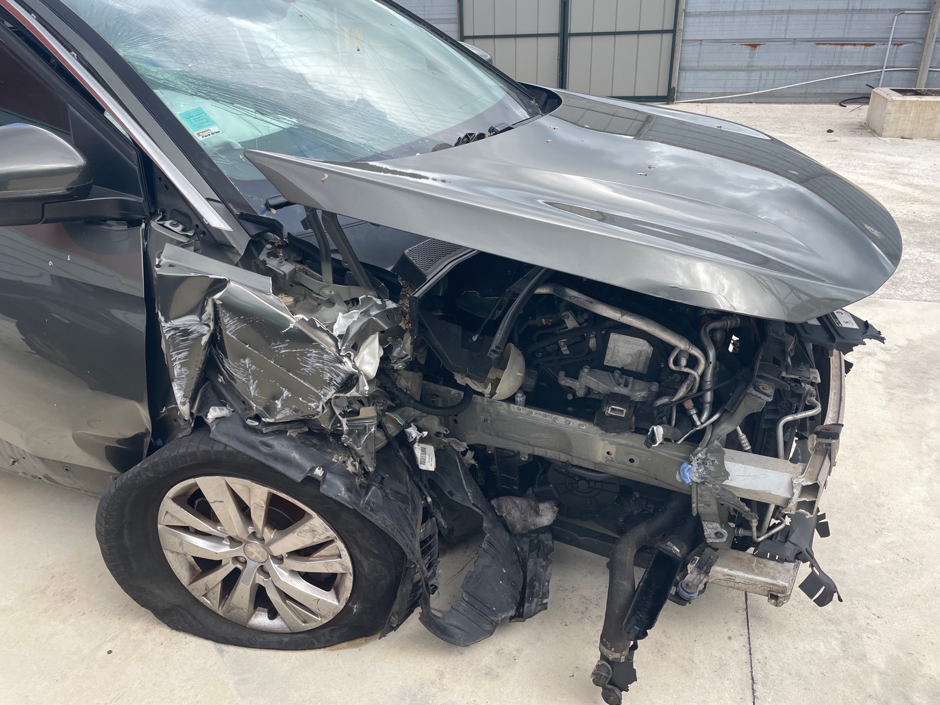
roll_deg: +3.6
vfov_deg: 53.1
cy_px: 352
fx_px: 706
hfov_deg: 67.3
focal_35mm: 26
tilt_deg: -28.3
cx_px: 470
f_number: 1.6
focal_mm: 4.2
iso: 32
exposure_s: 1/694
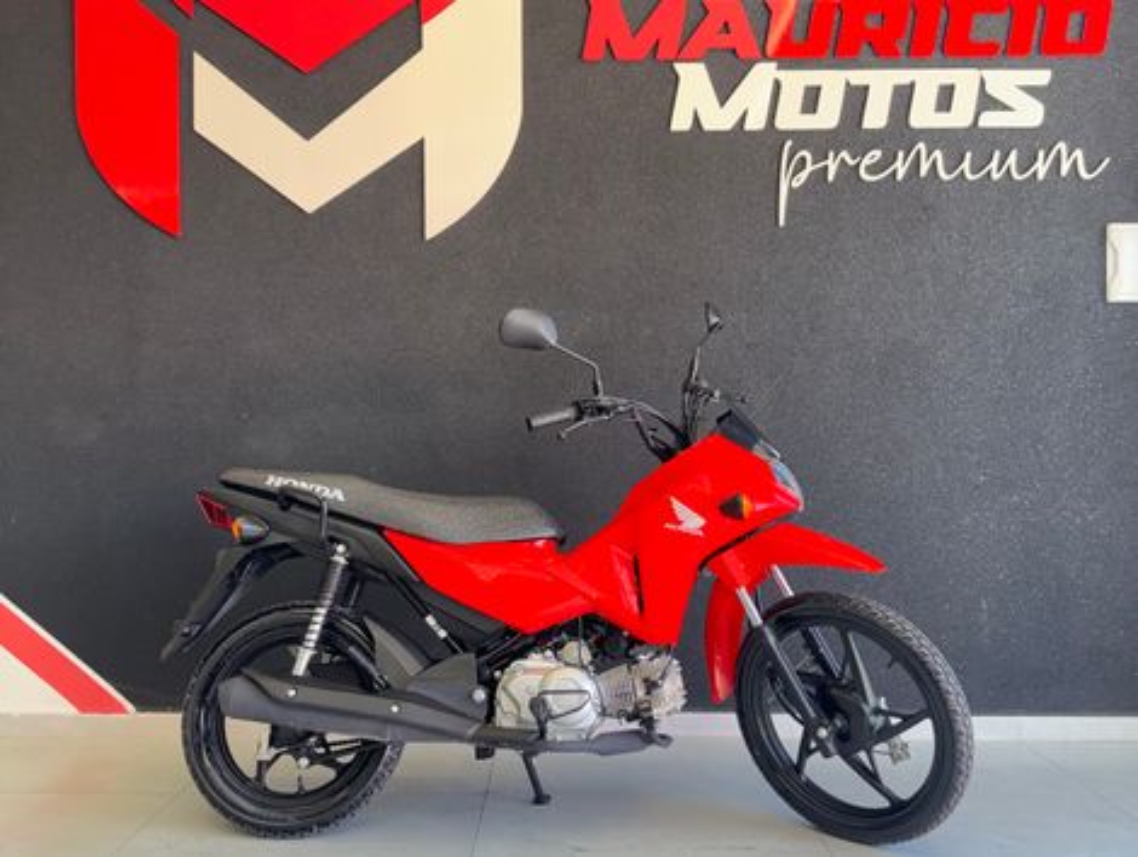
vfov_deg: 56.9
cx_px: 569
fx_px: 790
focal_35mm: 24
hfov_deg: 71.5
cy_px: 428
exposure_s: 1/120
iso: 160
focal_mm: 6.76
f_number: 1.78
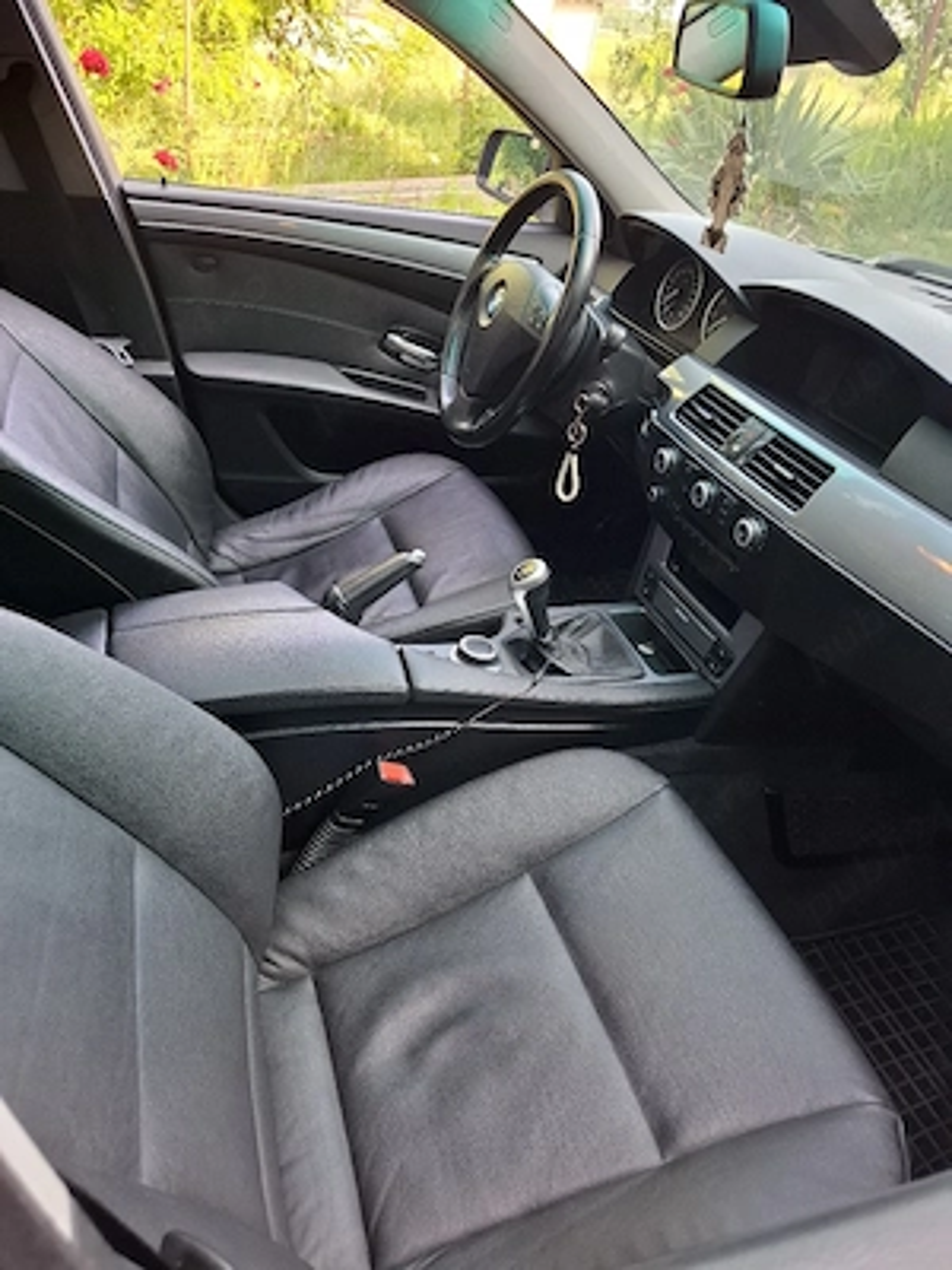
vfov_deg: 73.9
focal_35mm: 23
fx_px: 843
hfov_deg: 58.9
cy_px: 635
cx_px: 476
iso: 250
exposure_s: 1/100
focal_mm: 5.54
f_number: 1.8
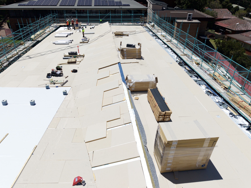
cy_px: 89
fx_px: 189
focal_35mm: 26
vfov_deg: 53.0
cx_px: 120
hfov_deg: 67.3
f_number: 1.8
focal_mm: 8.67
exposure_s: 1/8000
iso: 200
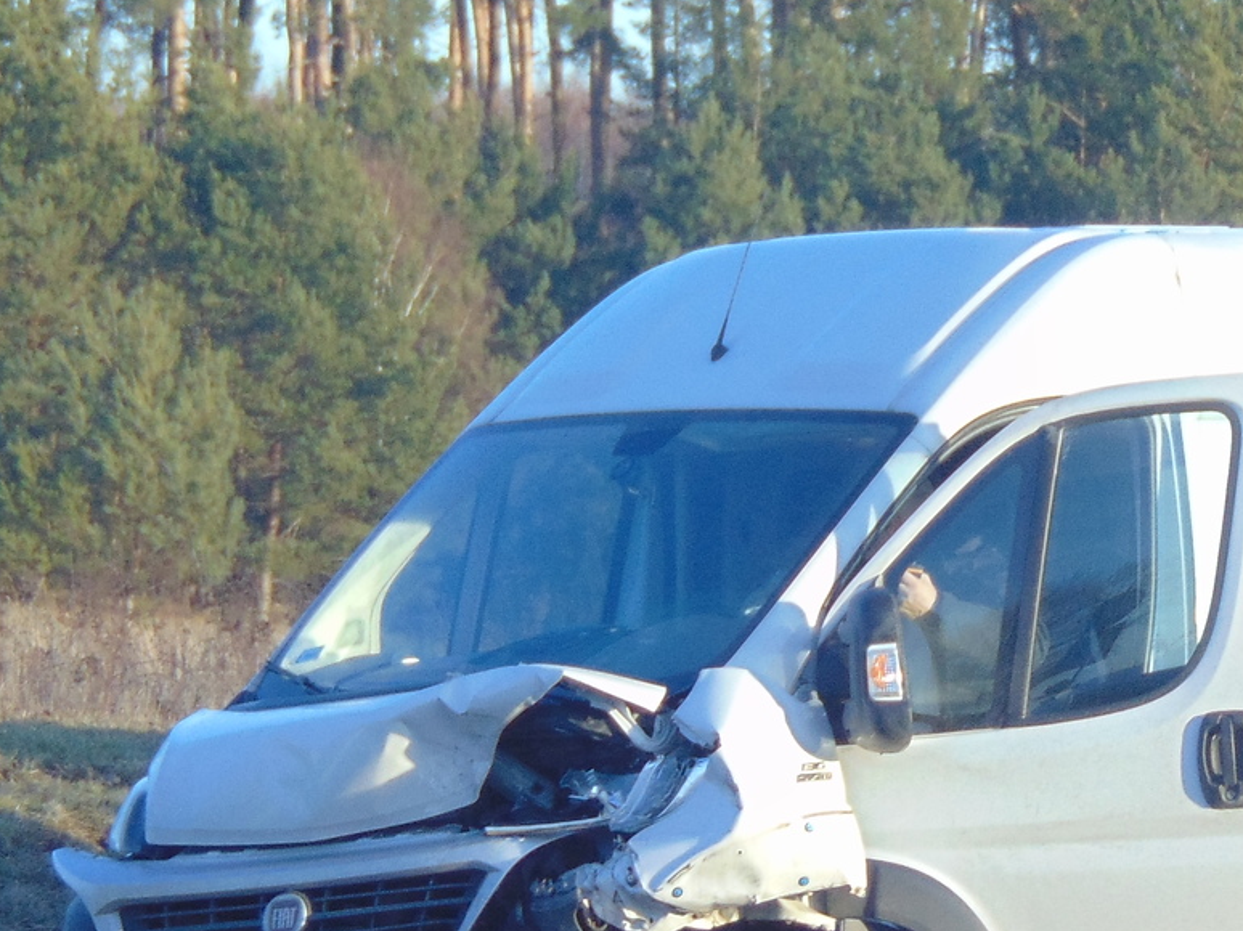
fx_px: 14610
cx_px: 374
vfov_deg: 3.7
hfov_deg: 4.9
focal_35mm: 407
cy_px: 451
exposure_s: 1/125
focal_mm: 29.5
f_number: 4
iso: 80
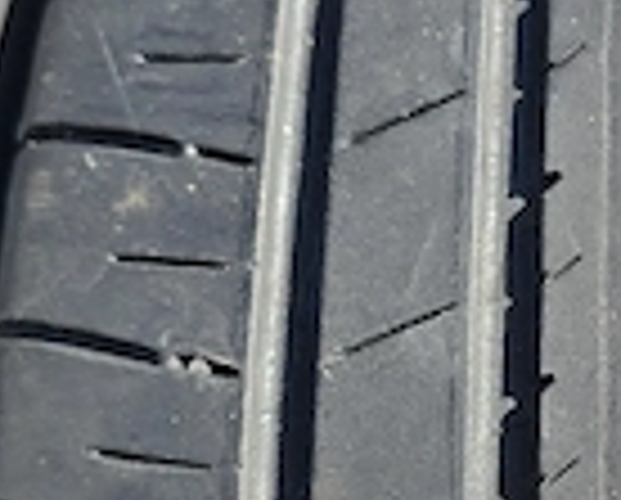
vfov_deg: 23.5
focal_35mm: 65
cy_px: 302
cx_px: 554
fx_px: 1197
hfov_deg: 28.0
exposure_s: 1/345
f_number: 1.7
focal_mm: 6.3
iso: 12
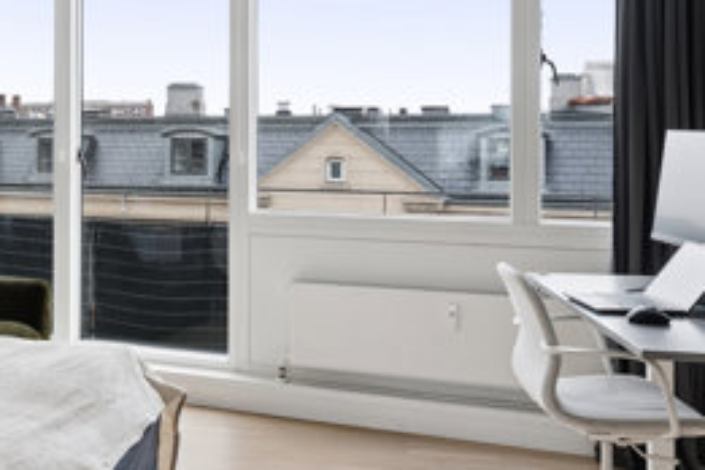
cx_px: 57
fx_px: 960
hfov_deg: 37.4
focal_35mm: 49
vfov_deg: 27.3
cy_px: 136
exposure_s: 1/15
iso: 160
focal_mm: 16
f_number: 9
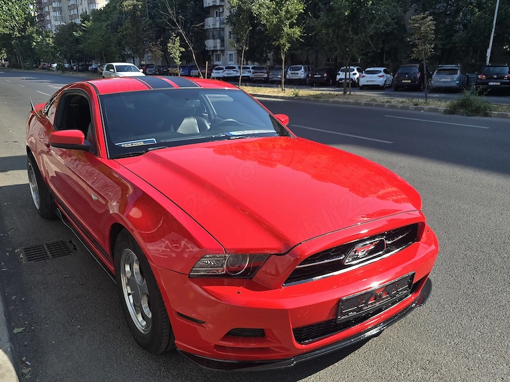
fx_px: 442
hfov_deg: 60.0
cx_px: 262
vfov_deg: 46.6
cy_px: 226
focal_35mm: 30
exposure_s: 1/356
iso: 12
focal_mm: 6.3
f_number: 1.7
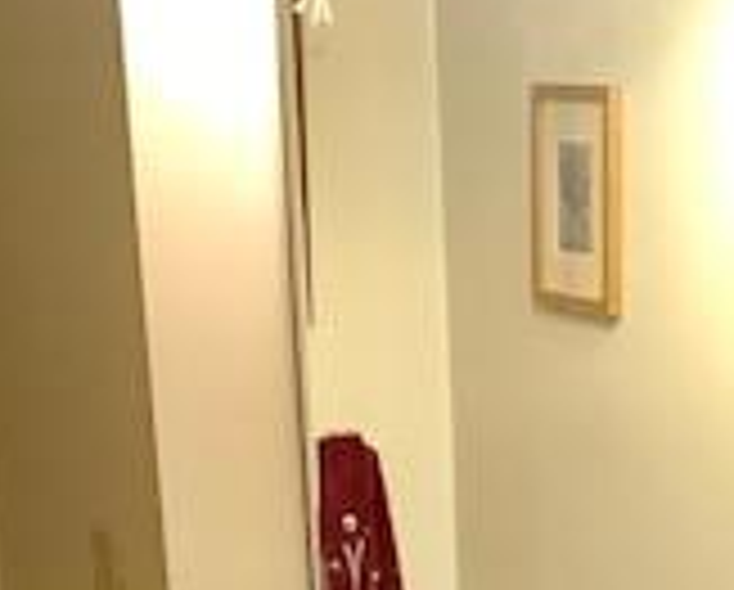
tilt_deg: -15.8
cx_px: 594
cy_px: 964
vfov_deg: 13.4
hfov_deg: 17.8
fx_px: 2329
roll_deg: +2.2
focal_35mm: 107
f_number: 1.8
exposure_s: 1/15
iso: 64
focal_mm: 3.99
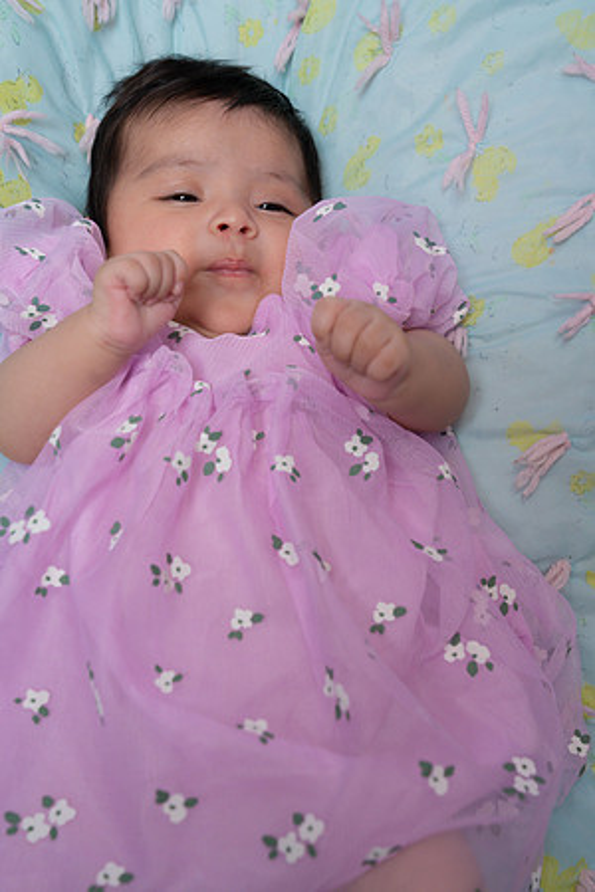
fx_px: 1140
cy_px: 446
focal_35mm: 46
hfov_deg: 29.2
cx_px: 298
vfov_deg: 42.7
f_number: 5.6
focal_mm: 46
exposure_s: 1/60
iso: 640
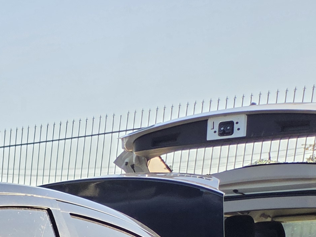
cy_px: 484
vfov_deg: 13.1
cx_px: -323
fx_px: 885
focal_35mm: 97
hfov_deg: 15.8
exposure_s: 1/2246
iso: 80
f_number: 1.8
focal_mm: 5.4
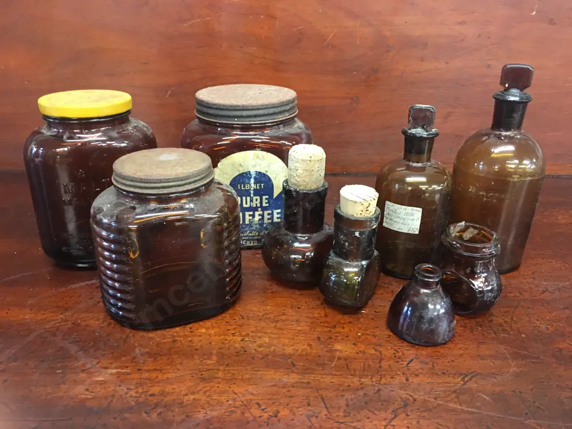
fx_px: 479
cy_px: 214
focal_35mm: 29
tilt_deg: -22.8
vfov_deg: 48.2
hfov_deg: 61.7
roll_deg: -2.4
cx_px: 286
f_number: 2.2
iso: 100
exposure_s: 1/8
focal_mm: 4.15
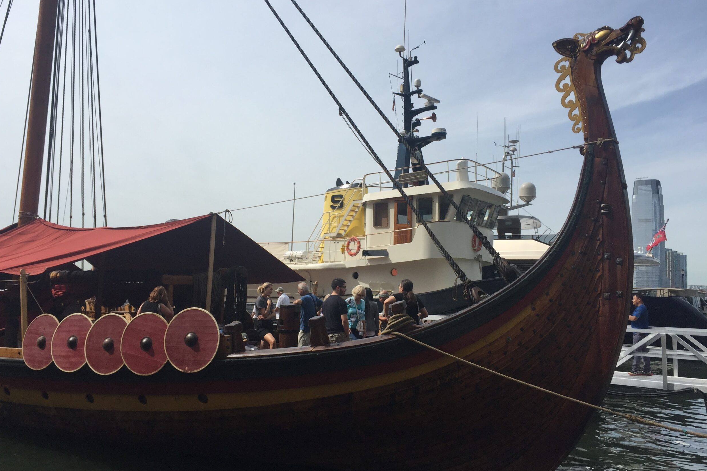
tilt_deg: +4.0
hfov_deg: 60.3
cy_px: 217
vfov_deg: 42.3
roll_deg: -3.0
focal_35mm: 31
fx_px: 609
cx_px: 347
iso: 32
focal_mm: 4.15
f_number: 2.2
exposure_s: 1/2475
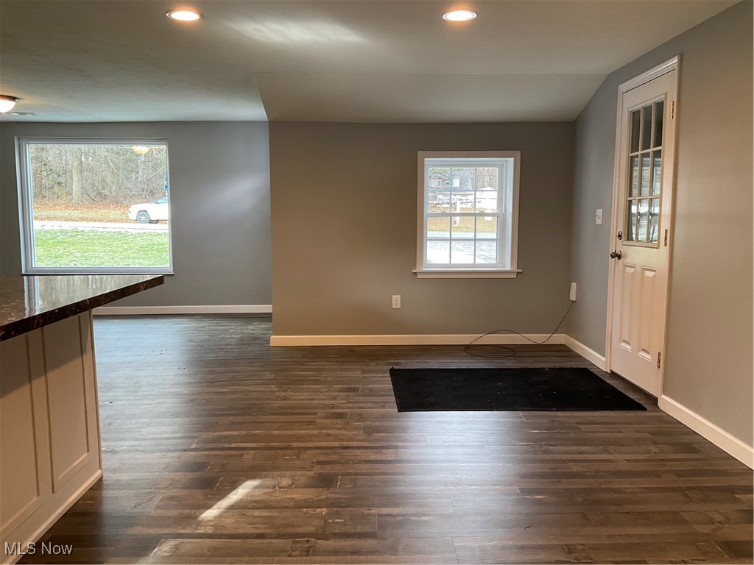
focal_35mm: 29
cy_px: 282
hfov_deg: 61.7
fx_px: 632
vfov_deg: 48.2
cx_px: 377
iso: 64
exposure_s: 1/60
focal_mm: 3
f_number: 1.8
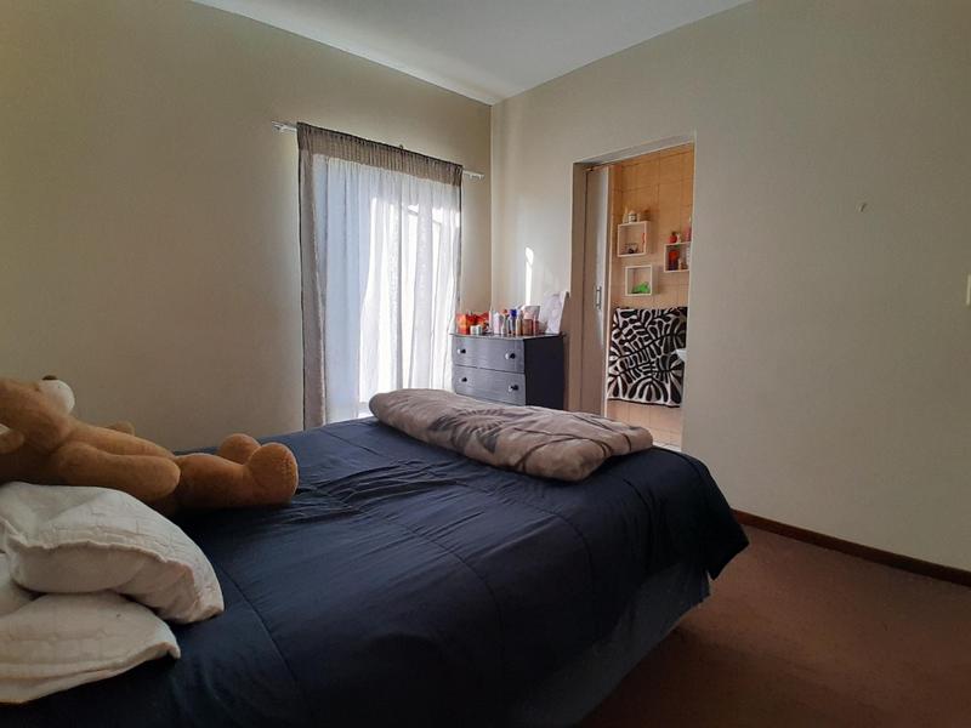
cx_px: 486
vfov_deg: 74.7
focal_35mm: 17
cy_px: 364
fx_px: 477
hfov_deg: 91.0
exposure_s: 1/50
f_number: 2.2
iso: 100
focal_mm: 1.46
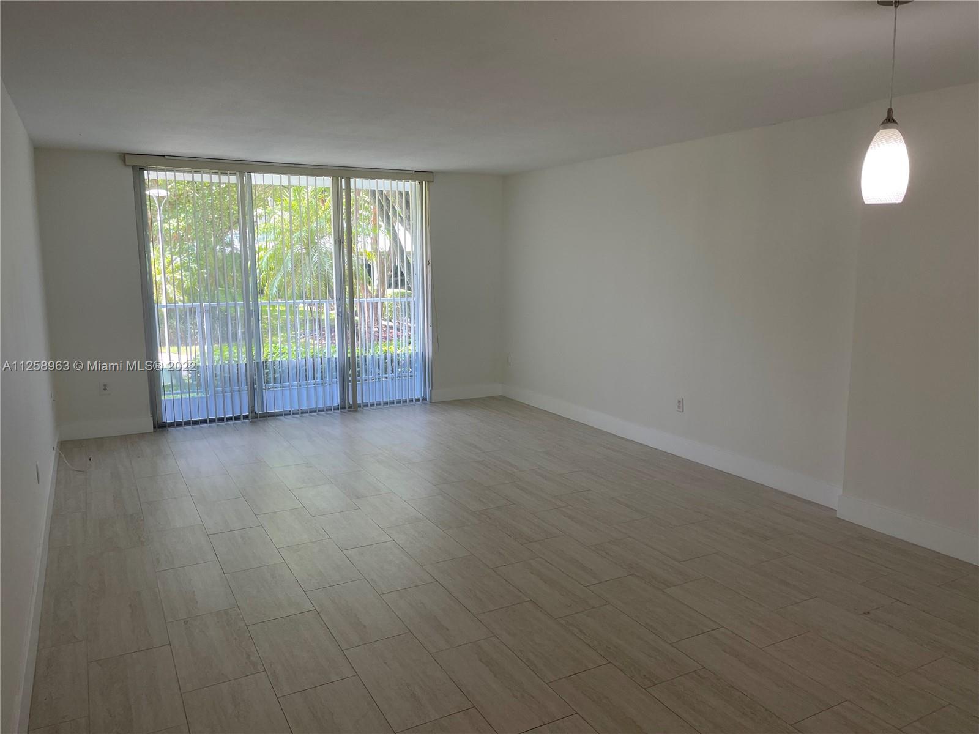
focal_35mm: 26
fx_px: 735
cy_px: 367
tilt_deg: -8.9
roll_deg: -0.6
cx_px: 490
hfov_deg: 67.3
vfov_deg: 53.1
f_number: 1.6
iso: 80
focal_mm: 5.1
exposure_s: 1/120
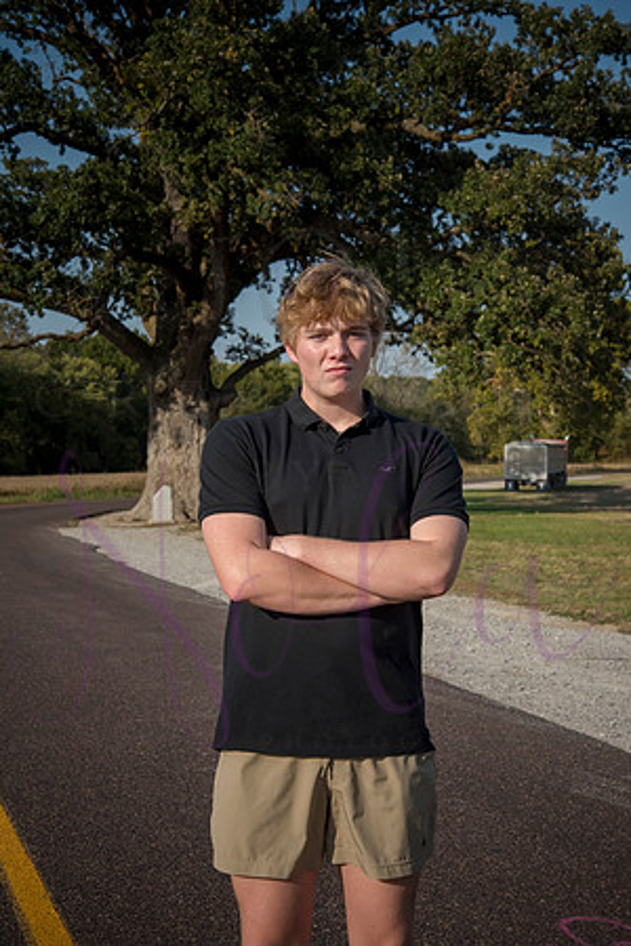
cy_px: 473
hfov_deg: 21.9
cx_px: 316
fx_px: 1630
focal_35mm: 62
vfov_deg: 32.4
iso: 400
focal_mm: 62
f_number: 9
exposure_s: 1/800
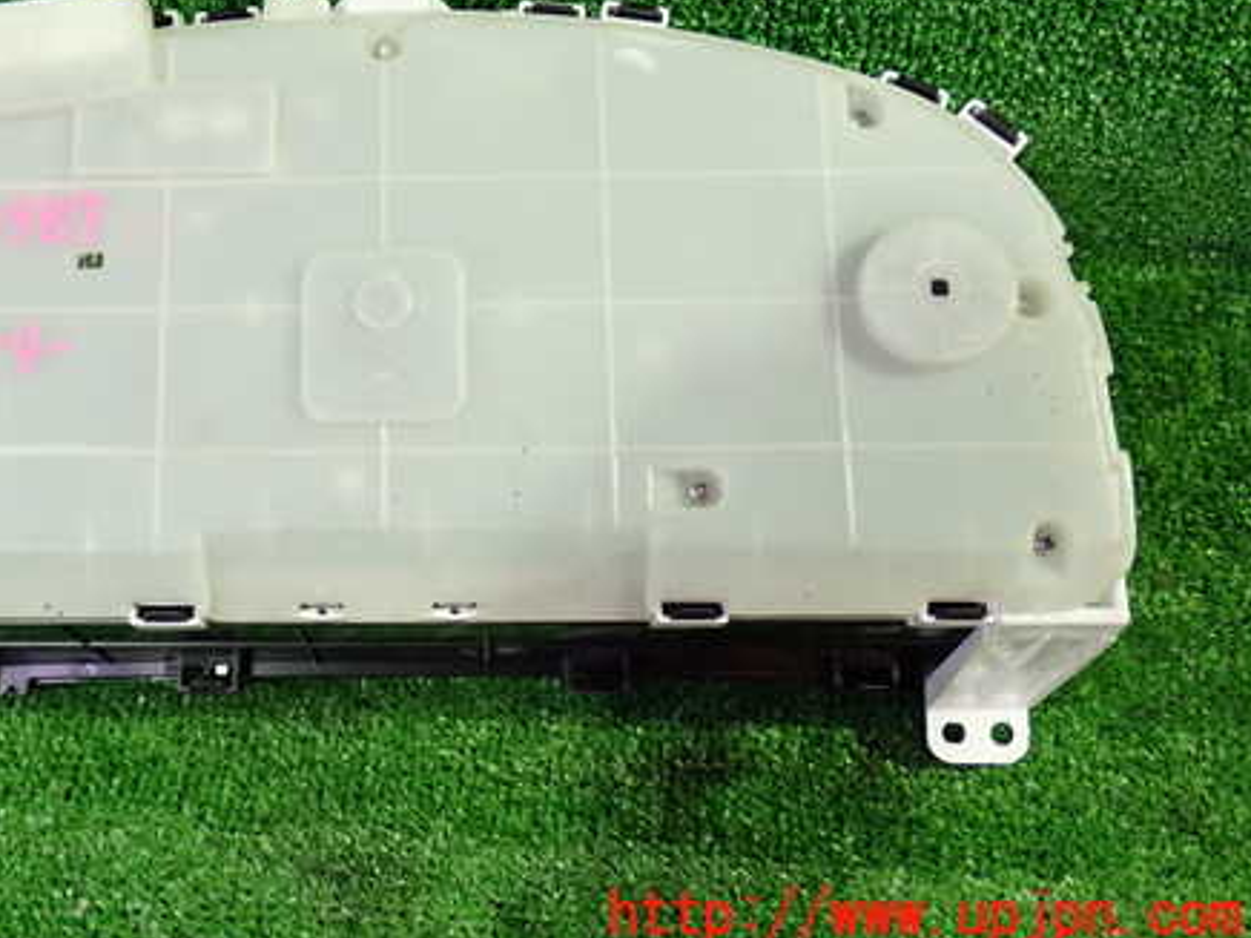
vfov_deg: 32.6
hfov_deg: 42.3
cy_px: 307
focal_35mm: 44
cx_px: 396
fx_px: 1590
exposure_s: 1/30
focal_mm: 5.79
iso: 400
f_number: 2.4
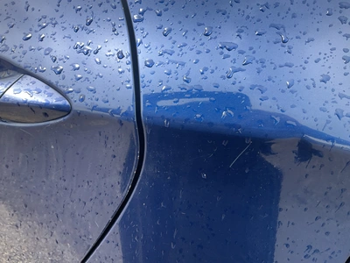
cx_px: 175
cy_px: 132
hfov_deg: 61.7
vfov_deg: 48.2
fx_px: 293
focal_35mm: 29
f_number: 1.8
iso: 20
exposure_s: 1/164
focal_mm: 3
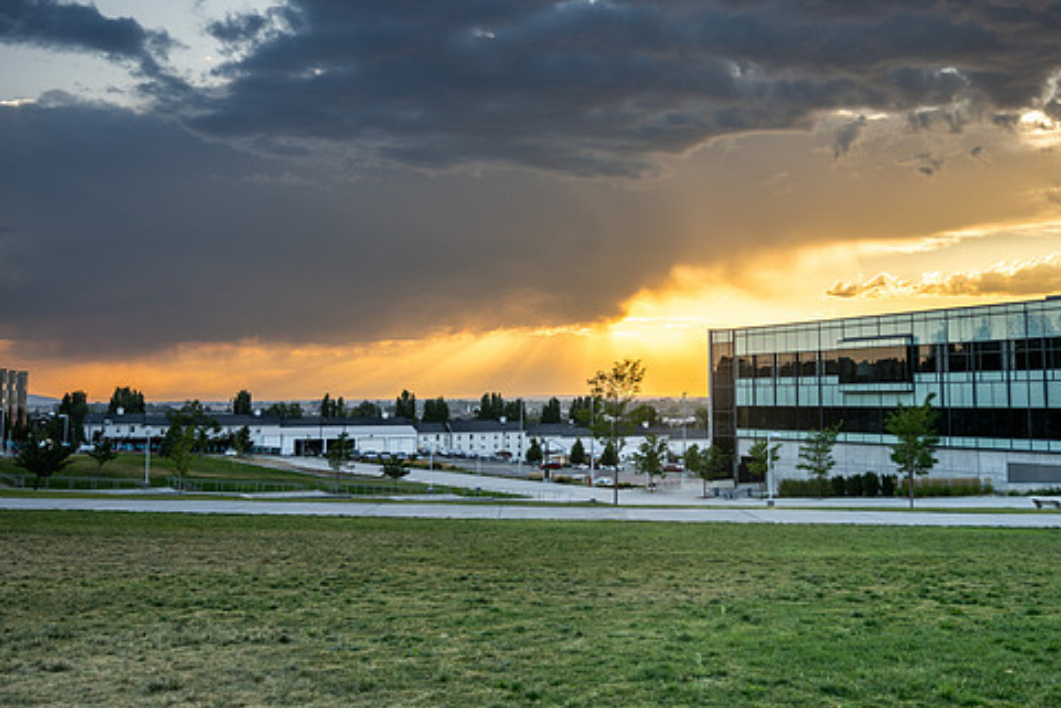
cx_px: 626
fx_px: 1120
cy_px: 292
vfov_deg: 35.0
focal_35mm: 38
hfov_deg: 50.4
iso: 64
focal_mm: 31.5
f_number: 4
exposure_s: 1/250
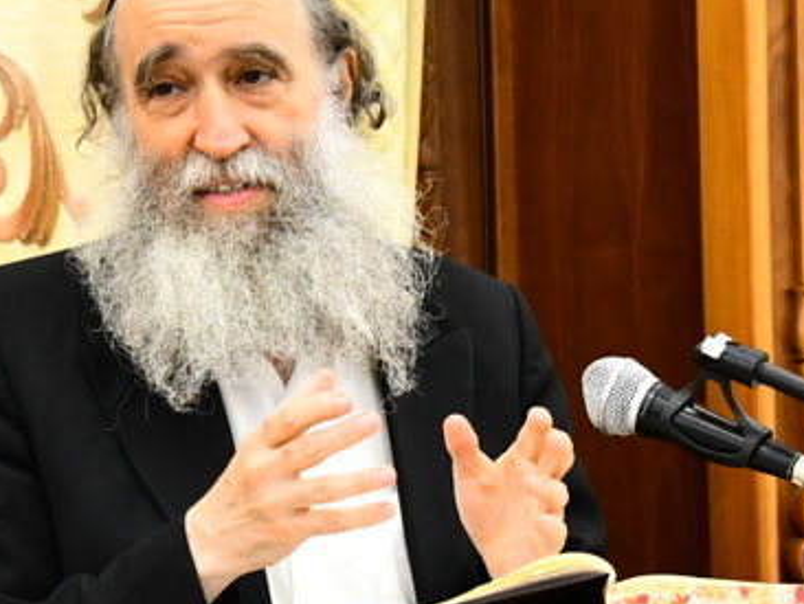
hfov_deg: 7.9
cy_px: 403
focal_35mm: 250
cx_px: 319
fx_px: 5810
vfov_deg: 5.9
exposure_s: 1/160
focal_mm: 68
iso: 2000
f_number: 5.6
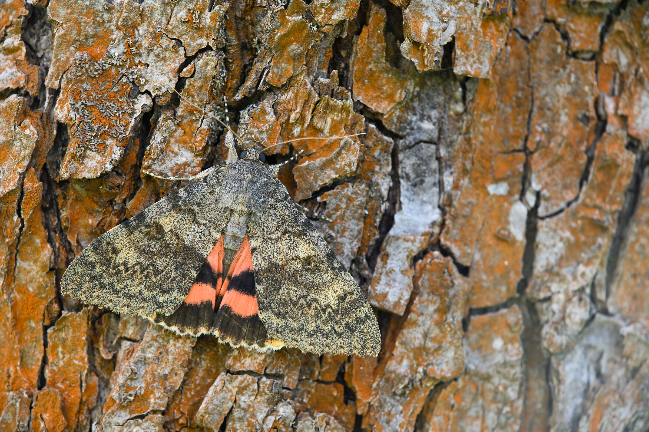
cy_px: 216
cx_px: 324
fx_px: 3243
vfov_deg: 7.6
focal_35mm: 180
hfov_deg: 11.4
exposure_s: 1/160
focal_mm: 180
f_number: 8
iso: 560
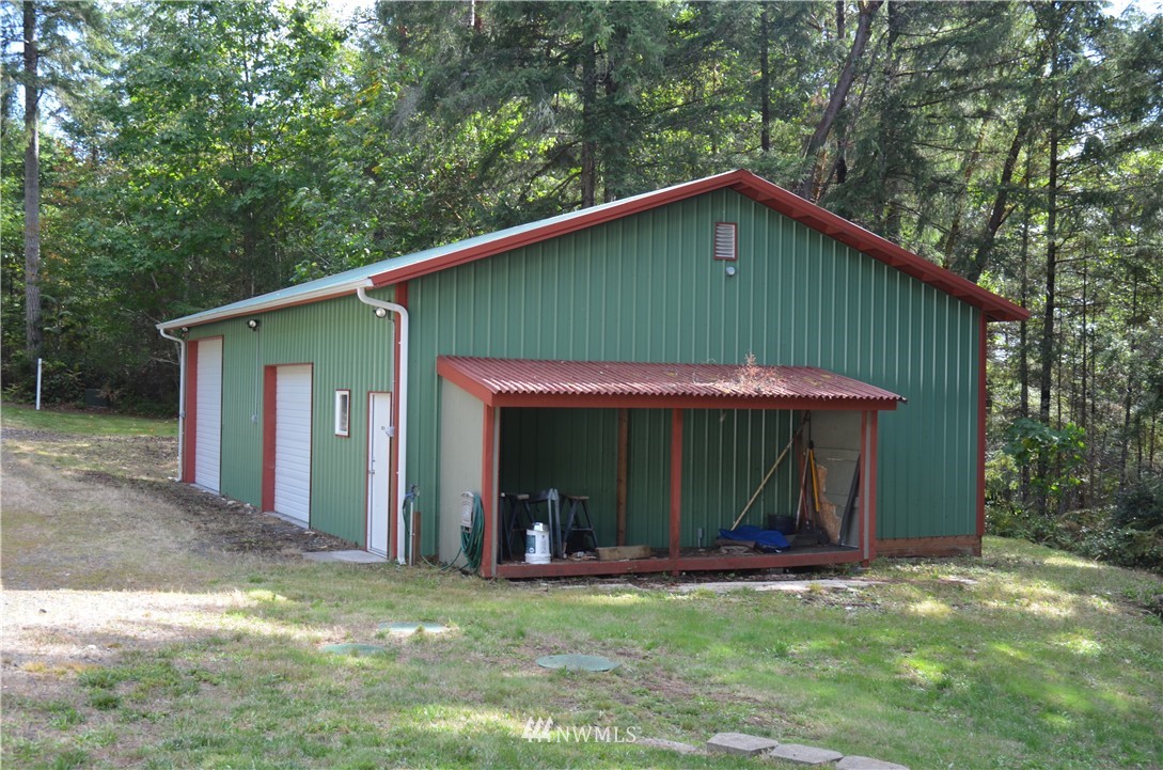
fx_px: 1402
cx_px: 582
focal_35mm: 44
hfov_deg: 45.0
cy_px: 385
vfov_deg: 30.7
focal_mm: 29
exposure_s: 1/125
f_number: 5.6
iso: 200
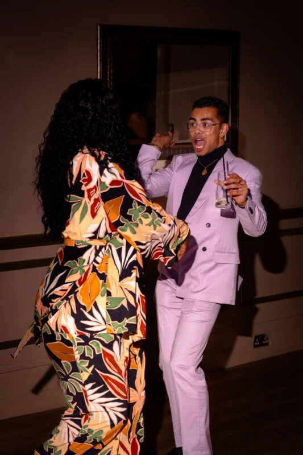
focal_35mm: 71
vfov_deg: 28.6
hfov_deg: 19.3
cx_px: 114
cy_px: 226
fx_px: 891
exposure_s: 1/200
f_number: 2.8
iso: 800
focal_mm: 46
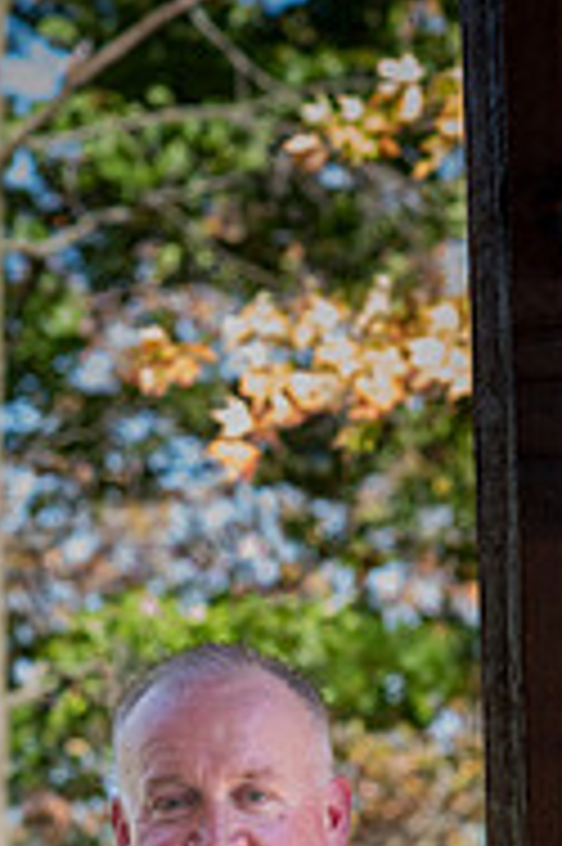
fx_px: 4785
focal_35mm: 204
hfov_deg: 6.7
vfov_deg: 10.0
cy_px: 999
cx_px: 220
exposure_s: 1/320
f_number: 5
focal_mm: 85
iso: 400
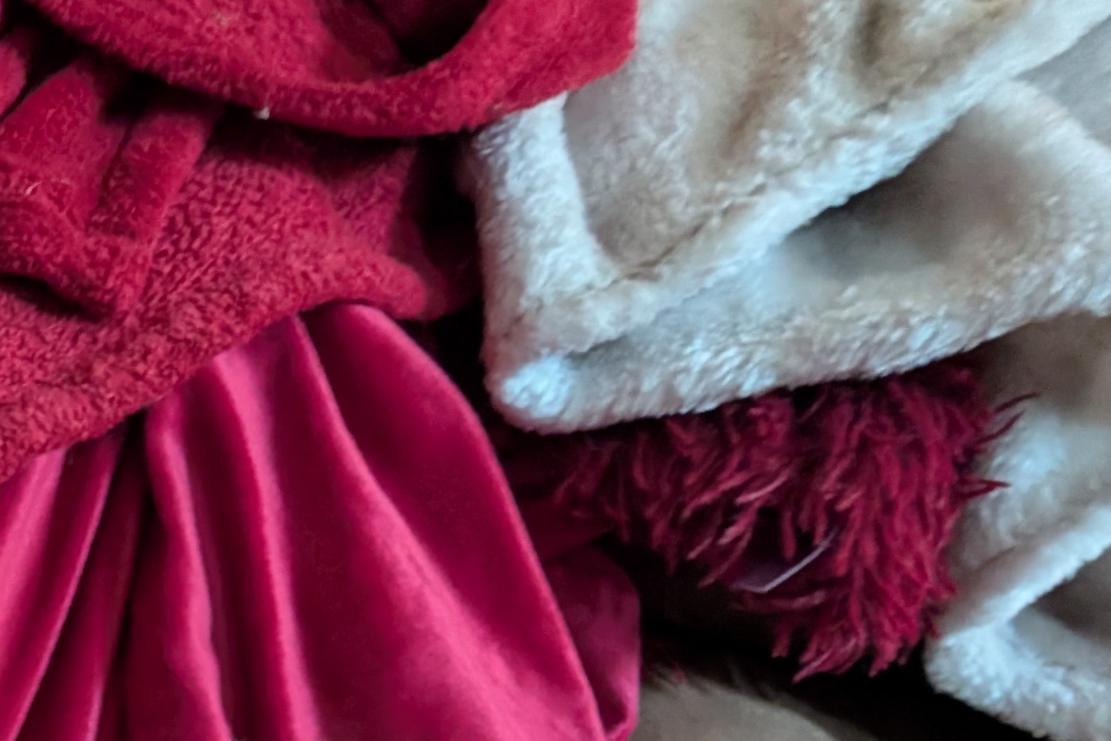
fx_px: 1018
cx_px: -89
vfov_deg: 27.7
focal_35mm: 33
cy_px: 1101
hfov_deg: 44.7
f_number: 1.7
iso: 511
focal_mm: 2.02
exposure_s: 1/25
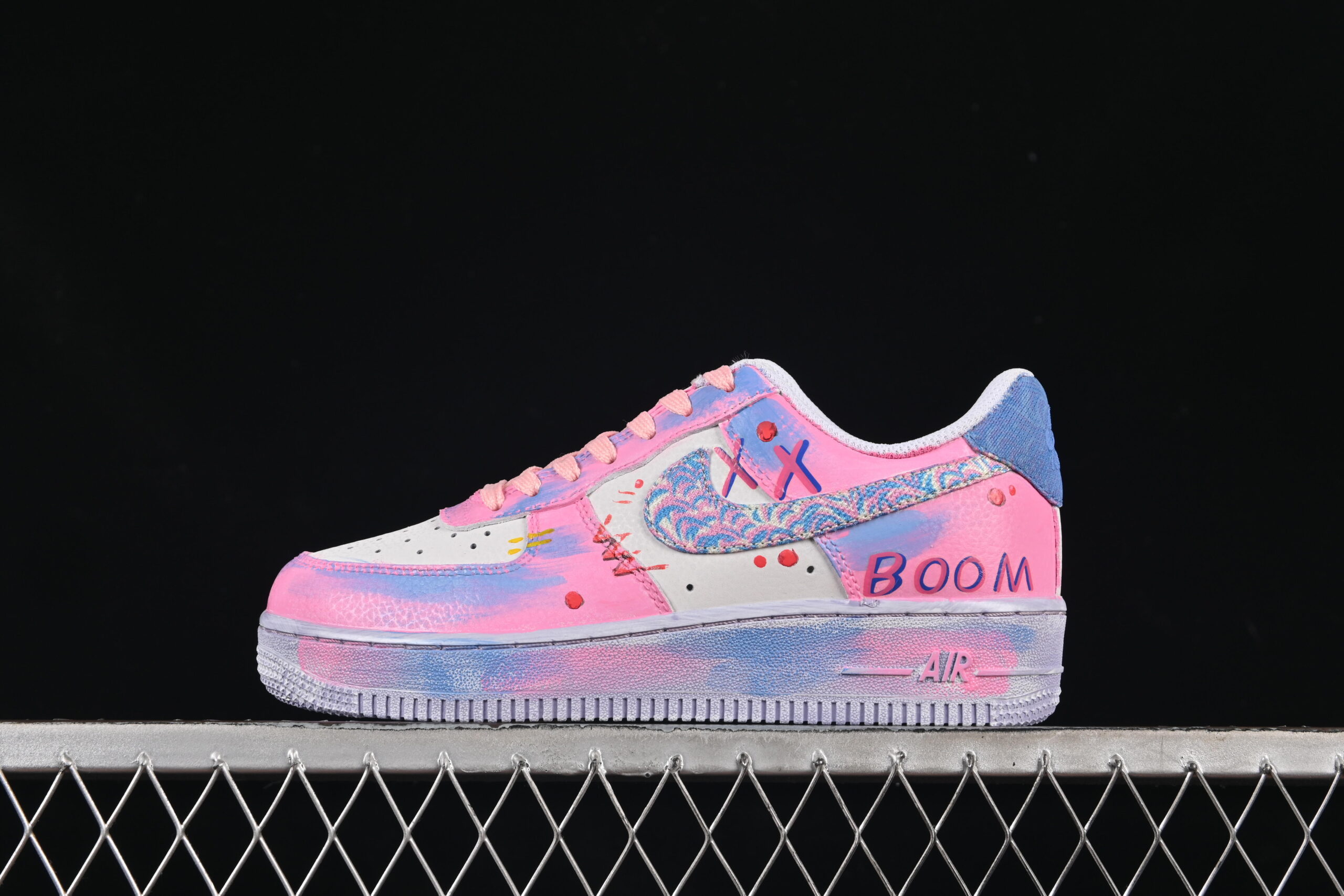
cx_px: 672
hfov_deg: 27.0
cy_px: 448
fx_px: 2800
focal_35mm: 75
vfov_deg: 18.2
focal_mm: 50
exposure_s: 1/80
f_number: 8
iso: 160
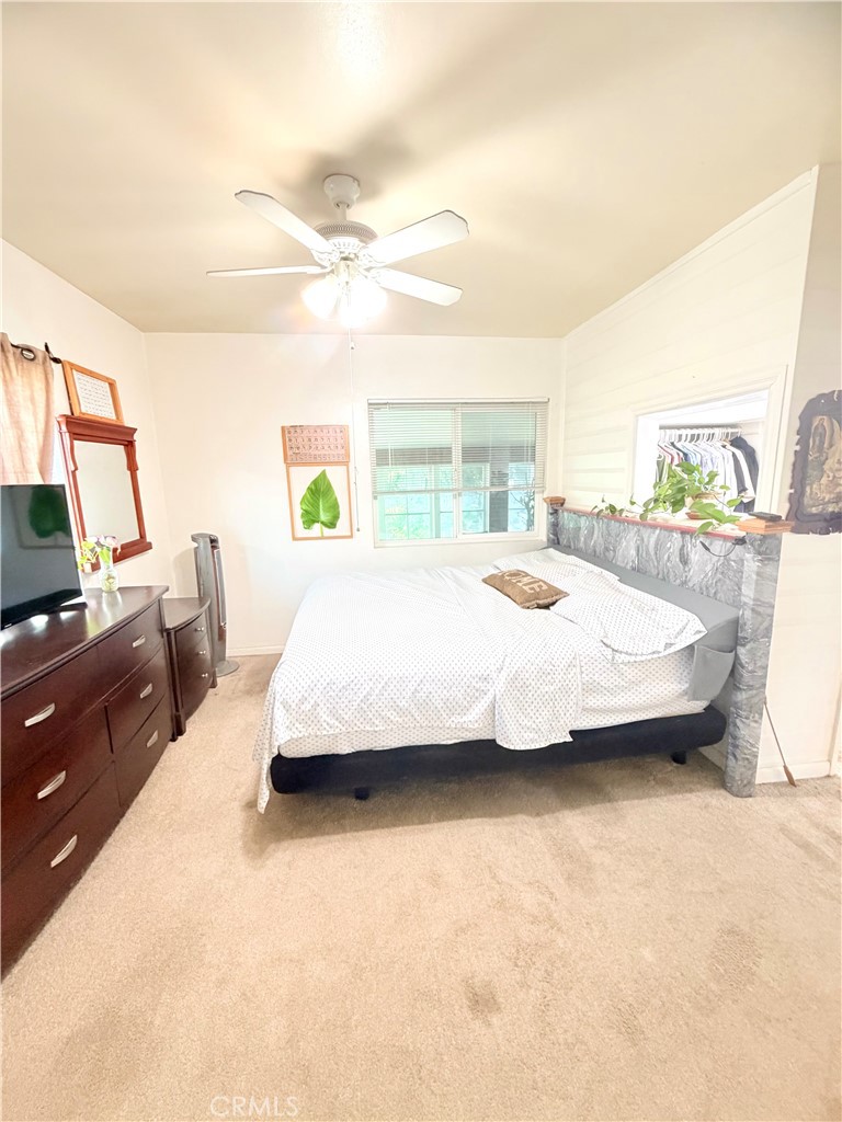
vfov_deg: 102.1
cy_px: 561
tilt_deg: -11.7
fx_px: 454
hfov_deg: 85.7
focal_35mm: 14
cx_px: 421
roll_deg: +1.2
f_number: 2.2
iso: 500
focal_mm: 2.22
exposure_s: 1/60
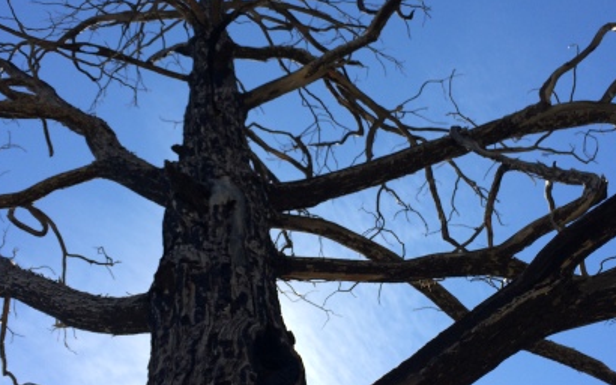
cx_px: 314
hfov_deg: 41.8
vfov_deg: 26.8
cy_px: 203
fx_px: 806
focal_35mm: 48
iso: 32
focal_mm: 4.15
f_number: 2.2
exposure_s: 1/1325
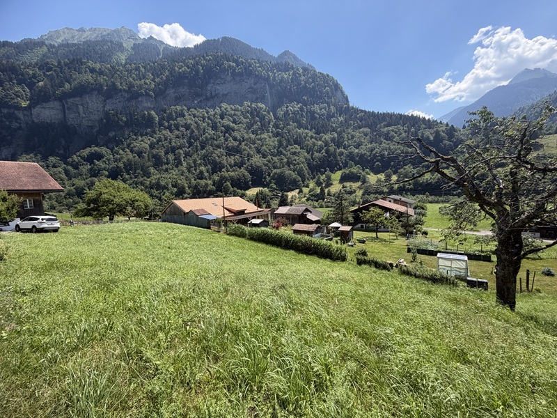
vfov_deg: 85.7
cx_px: 278
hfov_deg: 102.1
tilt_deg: -4.1
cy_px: 209
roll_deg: +3.1
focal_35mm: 14
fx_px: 225
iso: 40
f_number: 2.2
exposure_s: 1/770
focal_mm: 2.22
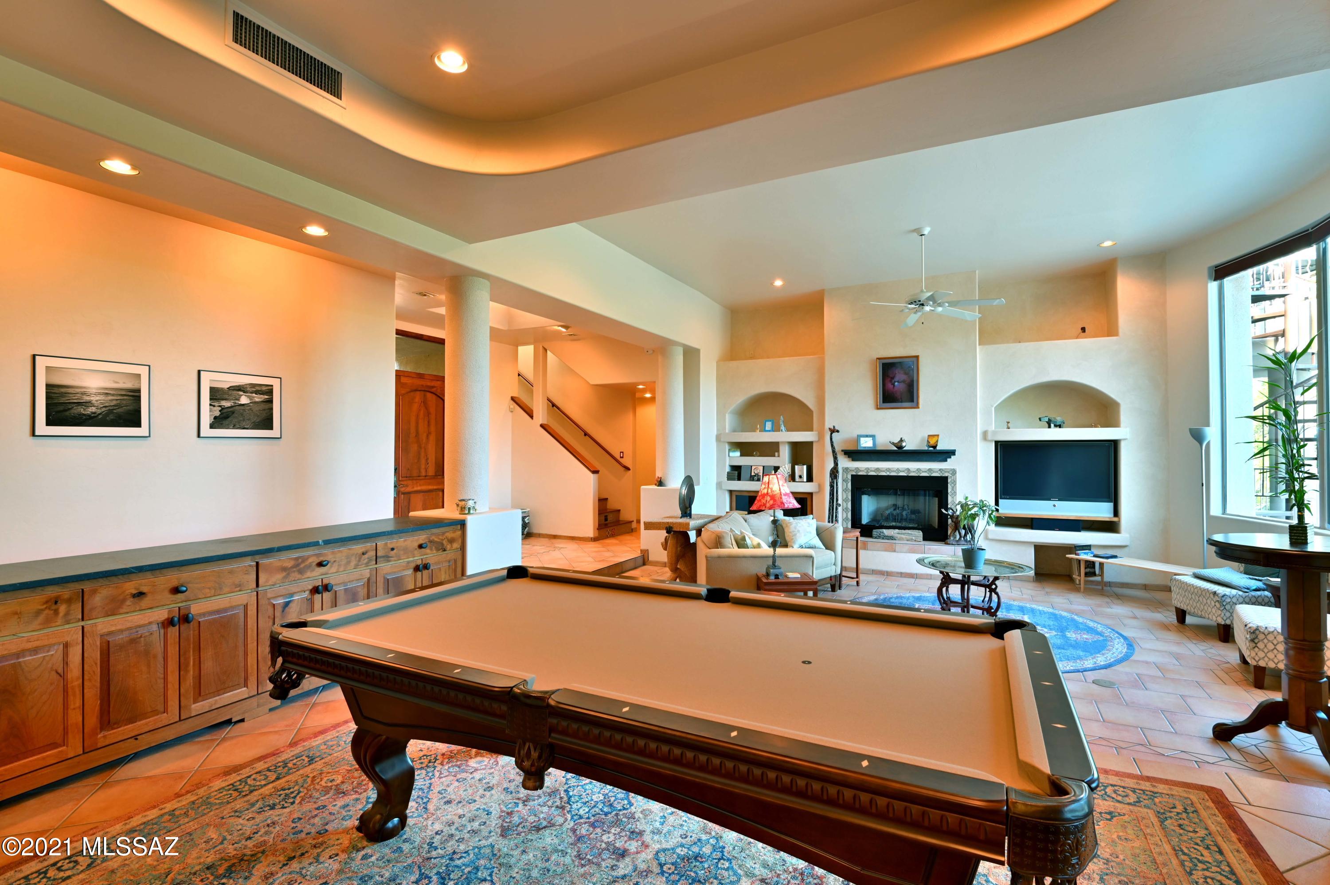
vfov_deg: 73.7
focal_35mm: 16
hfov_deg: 96.8
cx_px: 665
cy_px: 442
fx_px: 591
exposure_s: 1/1.3
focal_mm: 16
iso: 100
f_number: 9
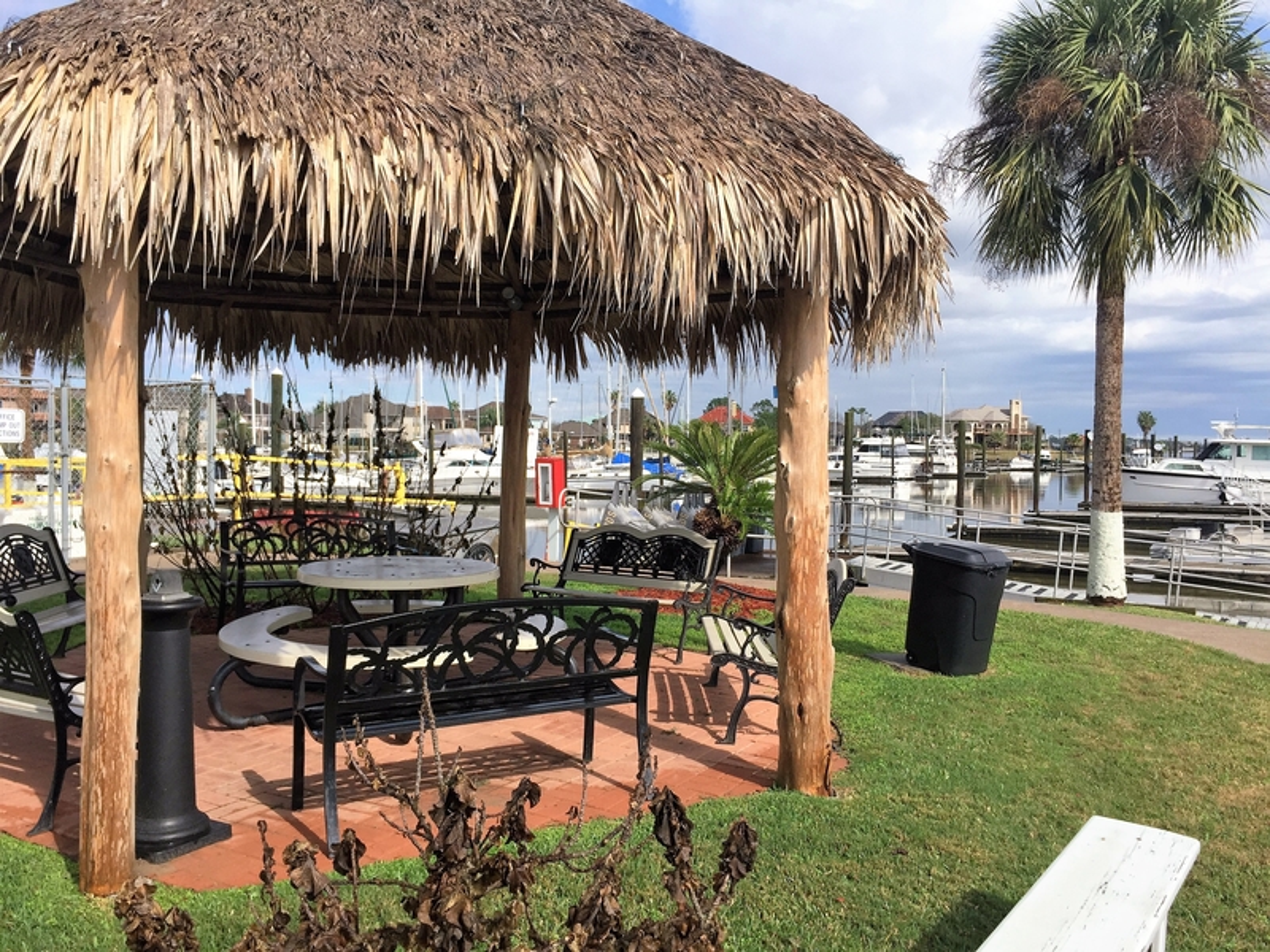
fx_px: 1064
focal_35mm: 29
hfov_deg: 61.7
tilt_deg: -3.2
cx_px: 635
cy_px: 476
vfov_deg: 48.2
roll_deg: -1.9
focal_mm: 4.15
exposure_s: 1/2326
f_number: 2.2
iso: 32
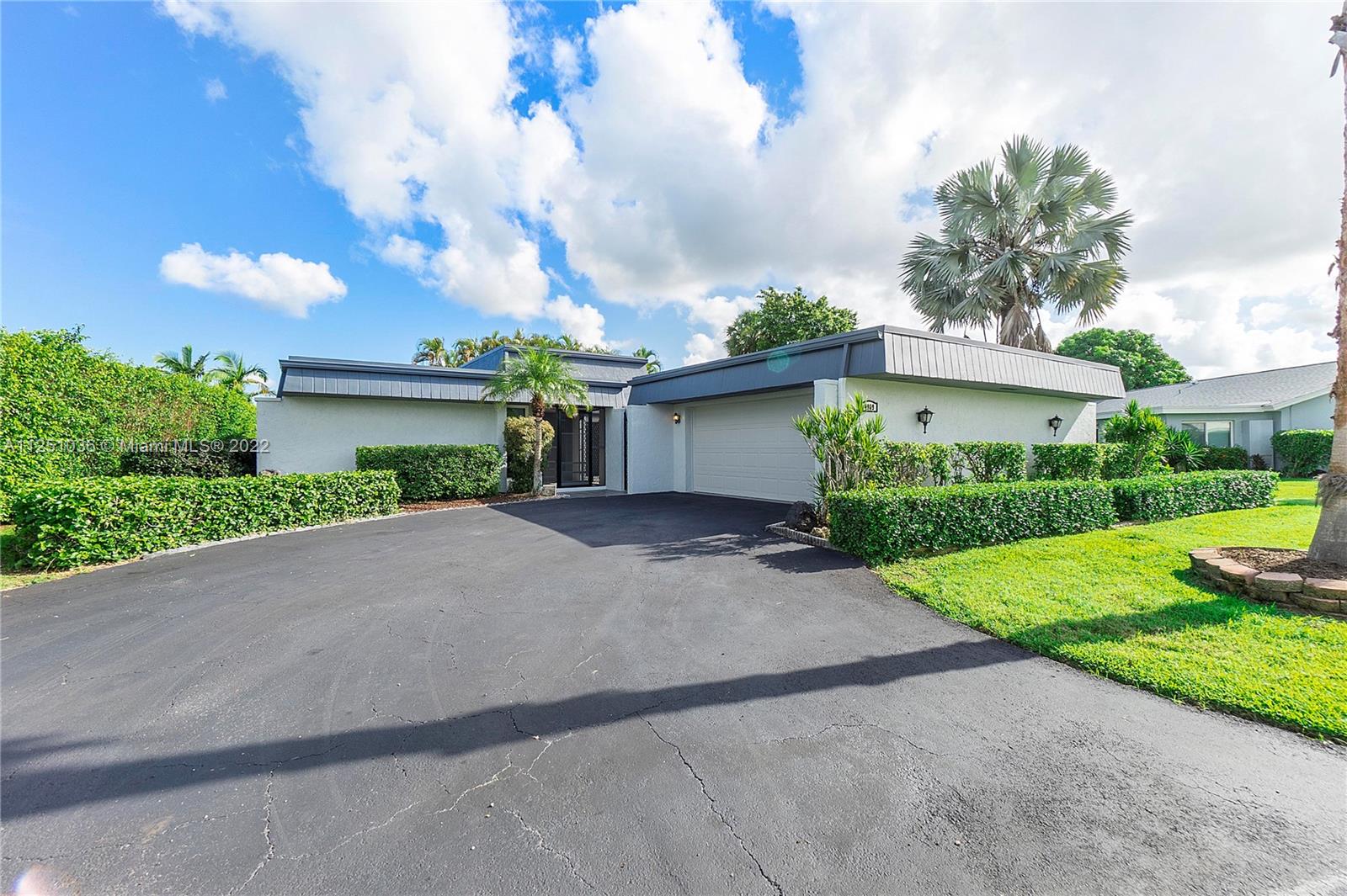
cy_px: 448
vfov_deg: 77.3
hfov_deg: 100.4
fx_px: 561
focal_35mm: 15
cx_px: 674
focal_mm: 10
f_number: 10
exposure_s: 1/200
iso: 200
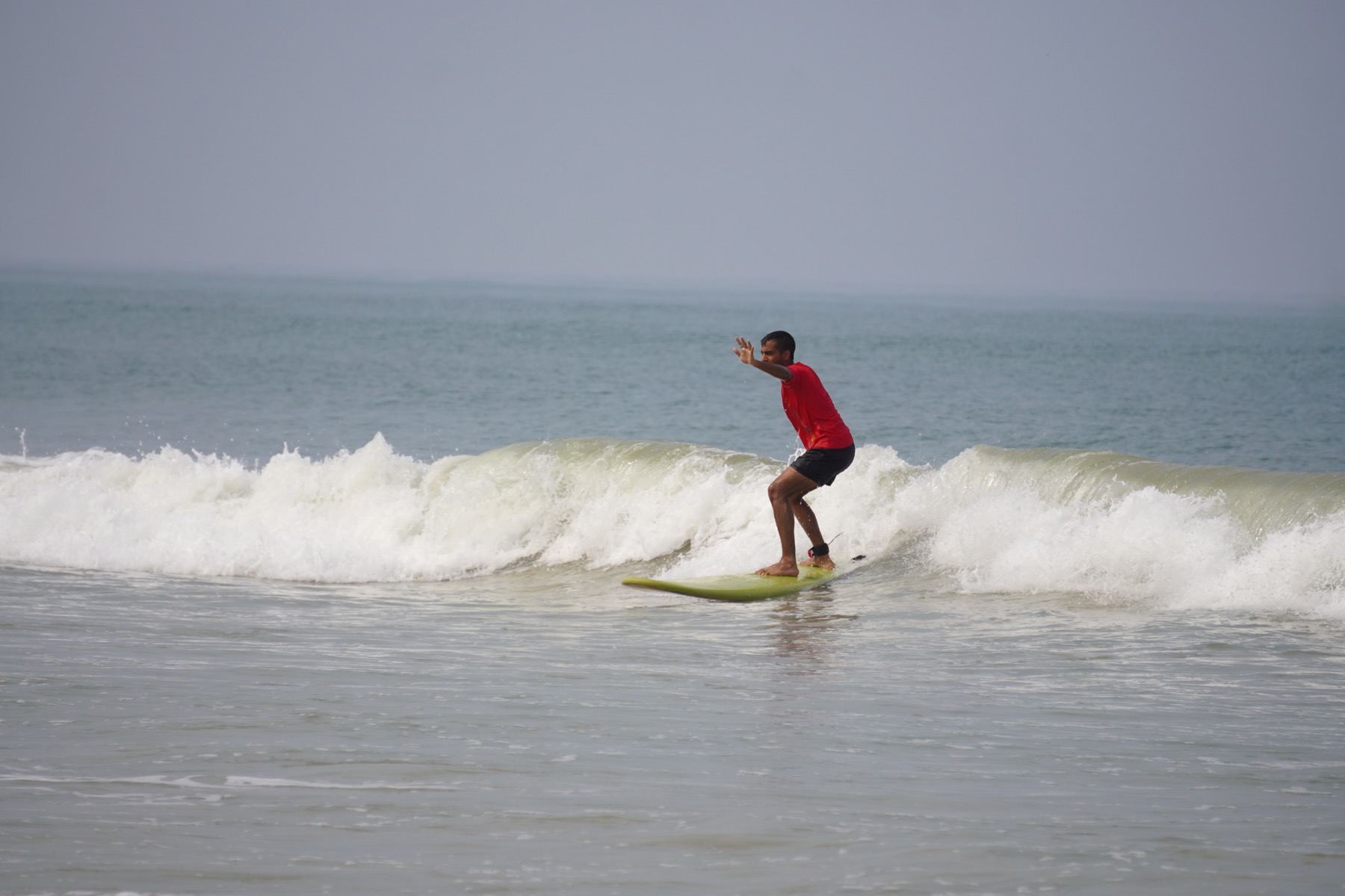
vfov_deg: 4.4
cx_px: 672
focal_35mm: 315
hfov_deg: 6.5
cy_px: 448
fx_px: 11768
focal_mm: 210
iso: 100
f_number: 6.3
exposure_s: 1/640
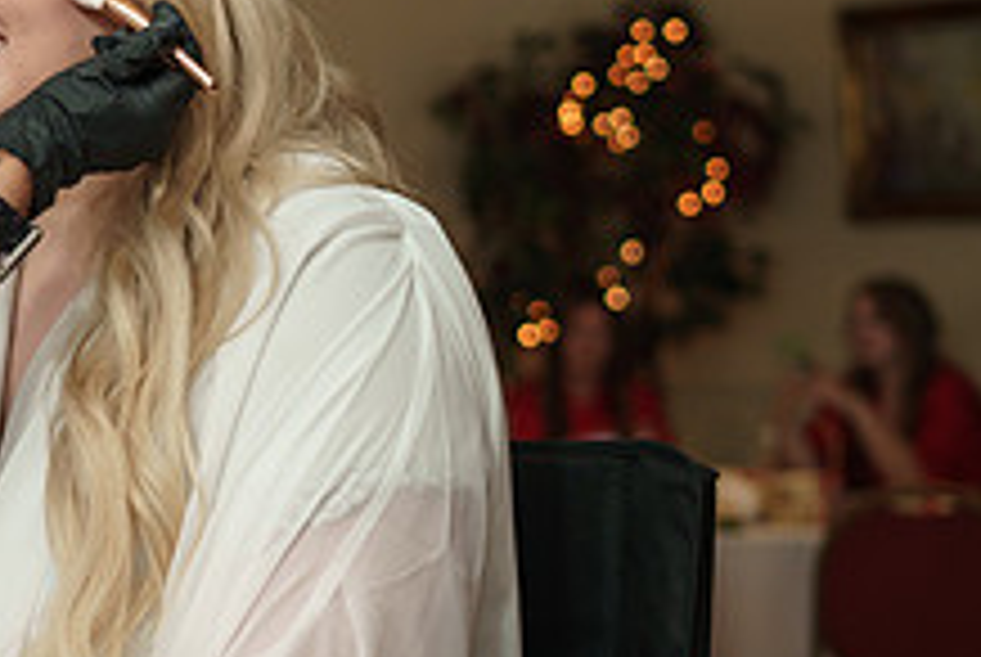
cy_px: 149
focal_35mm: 97
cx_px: -196
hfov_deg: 19.7
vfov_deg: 14.1
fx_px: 2647
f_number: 2
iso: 400
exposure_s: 1/200
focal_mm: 35
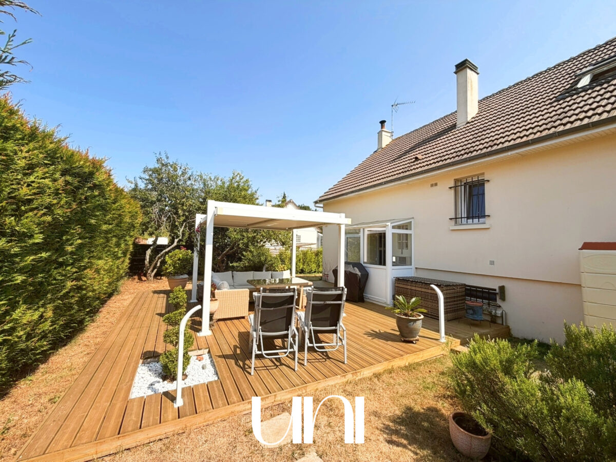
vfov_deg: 85.7
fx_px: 249
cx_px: 308
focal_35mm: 14
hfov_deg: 102.1
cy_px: 231
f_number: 2.2
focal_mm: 2.22
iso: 25
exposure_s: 1/770
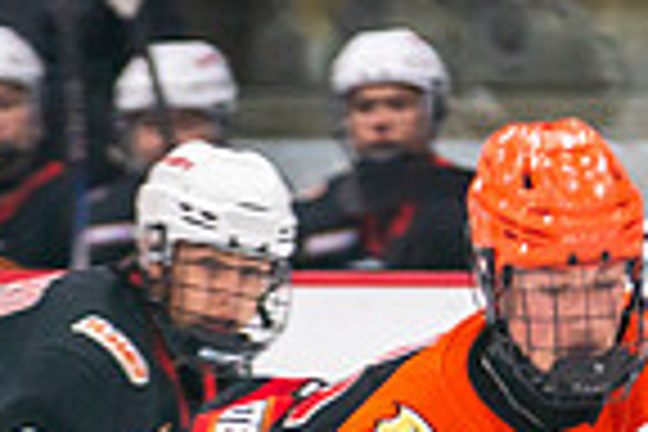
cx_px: 657
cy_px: 805
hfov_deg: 1.7
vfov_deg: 1.1
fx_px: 22228
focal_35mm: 1235
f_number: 2.8
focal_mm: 200
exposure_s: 1/640
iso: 800
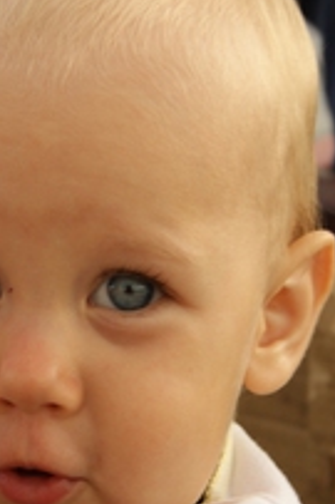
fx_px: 1398
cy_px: 380
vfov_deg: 20.3
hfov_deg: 13.6
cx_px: 87
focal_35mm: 100
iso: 100
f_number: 5.6
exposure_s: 1/80
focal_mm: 30
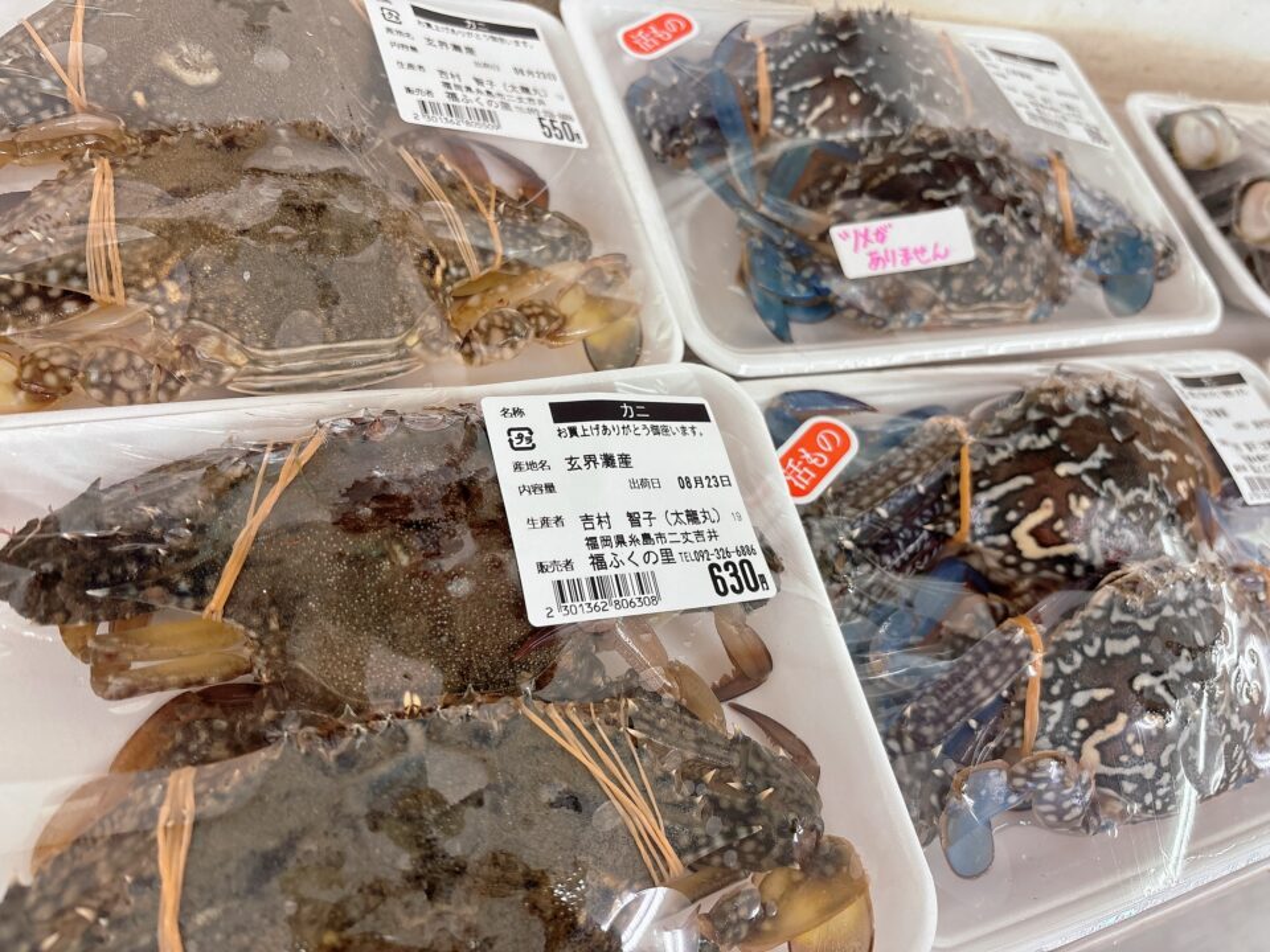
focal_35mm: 26
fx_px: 954
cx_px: 635
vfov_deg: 53.1
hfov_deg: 67.3
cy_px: 476
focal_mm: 5.96
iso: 125
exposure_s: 1/60
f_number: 1.6
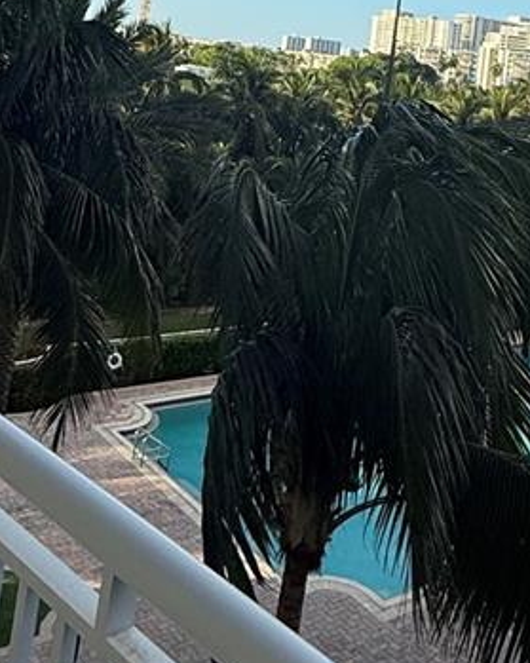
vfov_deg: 35.8
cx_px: 336
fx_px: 922
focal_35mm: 47
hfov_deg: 31.9
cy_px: 6
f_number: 2.2
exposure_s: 1/1017
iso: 50
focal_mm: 2.22
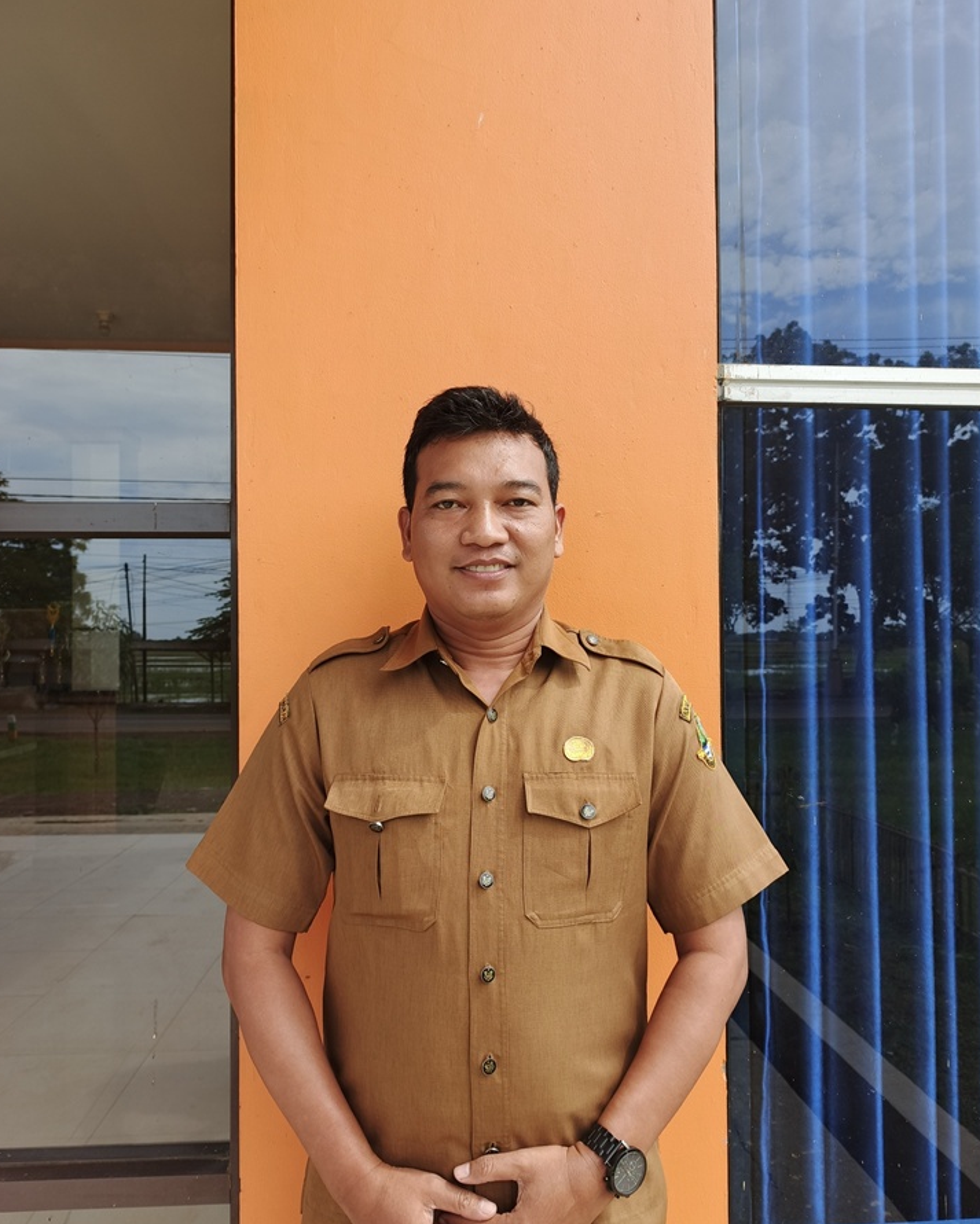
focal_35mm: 25
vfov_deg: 68.1
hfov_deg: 56.8
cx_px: 493
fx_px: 906
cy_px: 611
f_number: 1.8
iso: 50
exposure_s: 1/49.5
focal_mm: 5.89
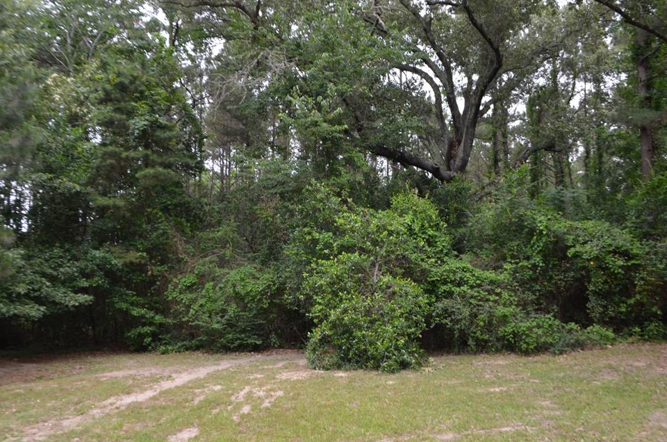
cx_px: 347
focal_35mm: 32
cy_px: 216
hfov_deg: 58.8
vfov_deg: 40.9
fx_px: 592
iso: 200
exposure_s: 1/125
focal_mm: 20
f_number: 5.6
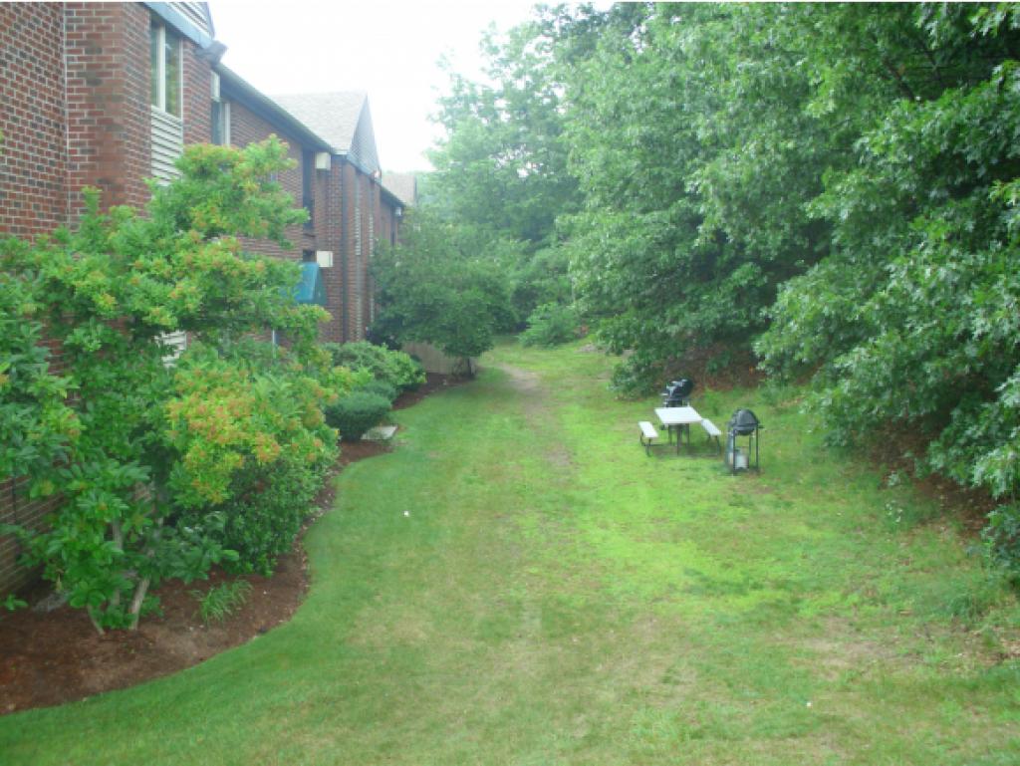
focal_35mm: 38
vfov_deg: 37.8
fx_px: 1120
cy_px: 383
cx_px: 510
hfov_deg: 49.0
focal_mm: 6.3
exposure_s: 1/60
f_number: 2.9
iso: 200
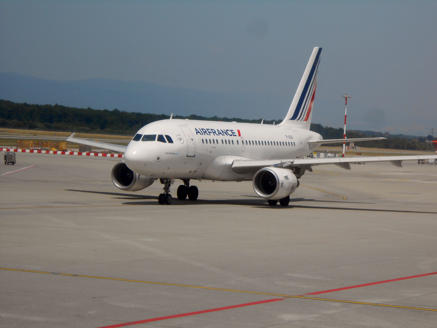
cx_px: 218
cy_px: 164
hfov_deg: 16.6
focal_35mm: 119
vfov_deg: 12.5
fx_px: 1502
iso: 80
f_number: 5.5
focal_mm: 21.2
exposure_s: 1/800
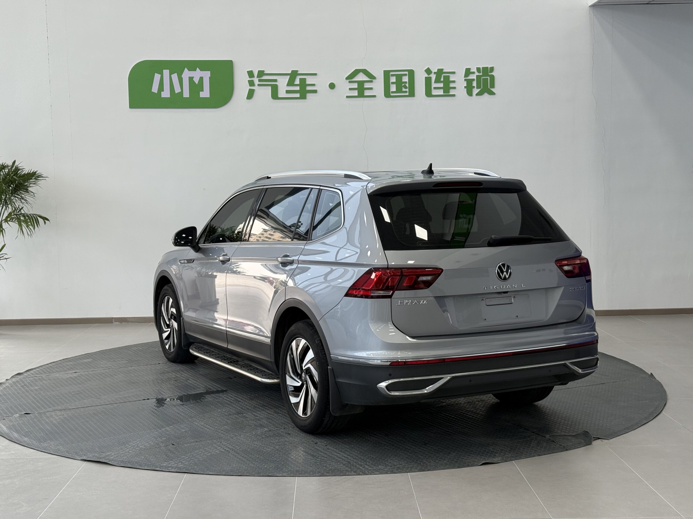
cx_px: 346
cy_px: 260
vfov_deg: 30.3
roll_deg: +0.1
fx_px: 961
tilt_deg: -3.4
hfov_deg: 39.7
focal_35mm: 48
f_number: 1.78
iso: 80
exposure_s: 1/121
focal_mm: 6.76
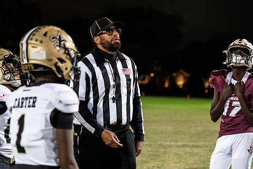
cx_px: 137
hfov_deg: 23.1
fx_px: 619
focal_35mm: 88
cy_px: 75
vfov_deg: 15.6
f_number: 2.8
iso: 4000
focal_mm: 70
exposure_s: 1/320
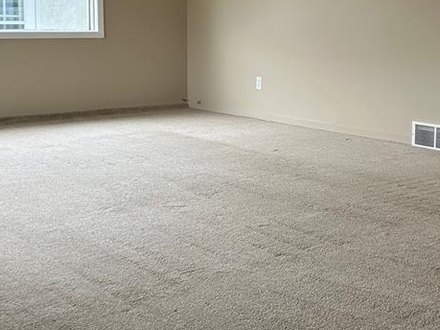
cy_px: 84
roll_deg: -0.2
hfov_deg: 33.1
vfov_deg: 24.9
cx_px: 266
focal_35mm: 58
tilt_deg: -5.7
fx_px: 737
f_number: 1.5
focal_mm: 5.7
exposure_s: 1/188
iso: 40
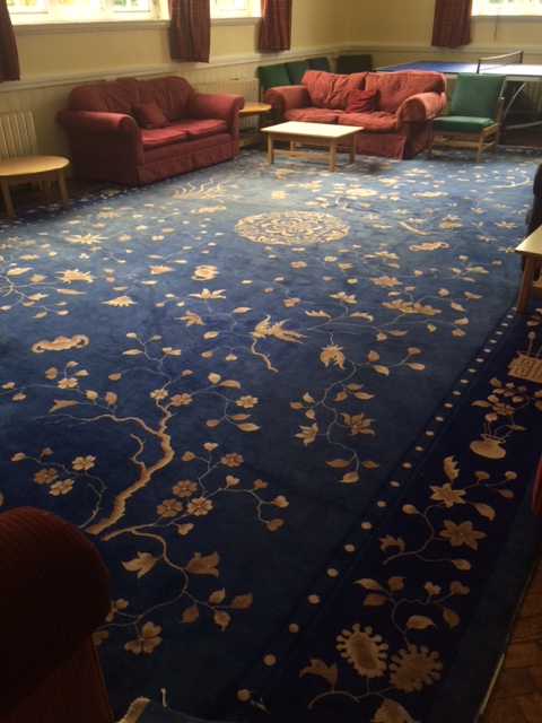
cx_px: 271
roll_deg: +1.7
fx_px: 605
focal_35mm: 29
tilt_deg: -31.3
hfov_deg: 48.2
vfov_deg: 61.7
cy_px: 362
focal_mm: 4.15
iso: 100
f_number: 2.2
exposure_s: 1/33
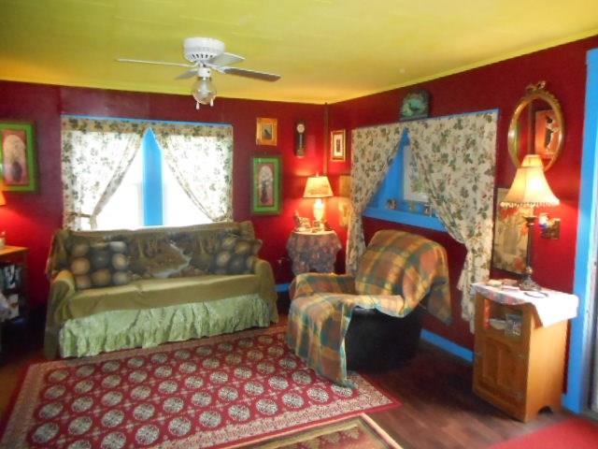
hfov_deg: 69.4
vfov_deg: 54.9
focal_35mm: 25
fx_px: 432
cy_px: 224
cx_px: 299
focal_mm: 4.5
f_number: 3.7
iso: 1100
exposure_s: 1/25
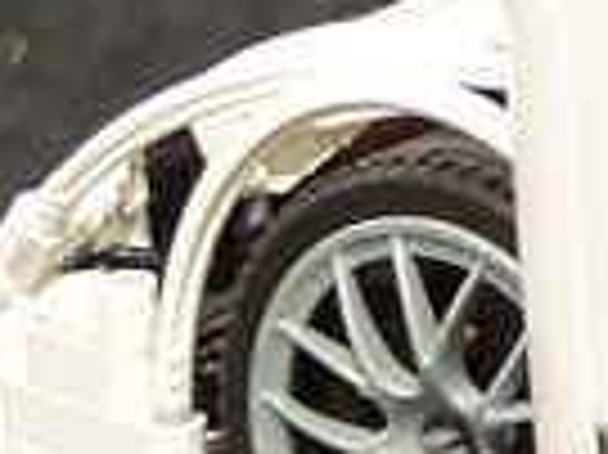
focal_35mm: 796
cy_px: -9
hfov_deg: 2.5
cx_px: 1865
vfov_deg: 1.9
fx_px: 13969
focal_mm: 17.5
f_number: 3.2
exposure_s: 1/3
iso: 80
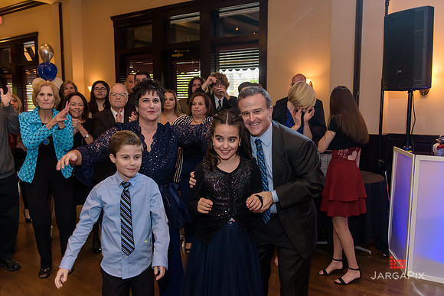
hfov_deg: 58.7
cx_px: 222
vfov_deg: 41.1
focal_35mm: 32
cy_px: 148
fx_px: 395
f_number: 3.2
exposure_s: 1/125
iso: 1600
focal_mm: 32
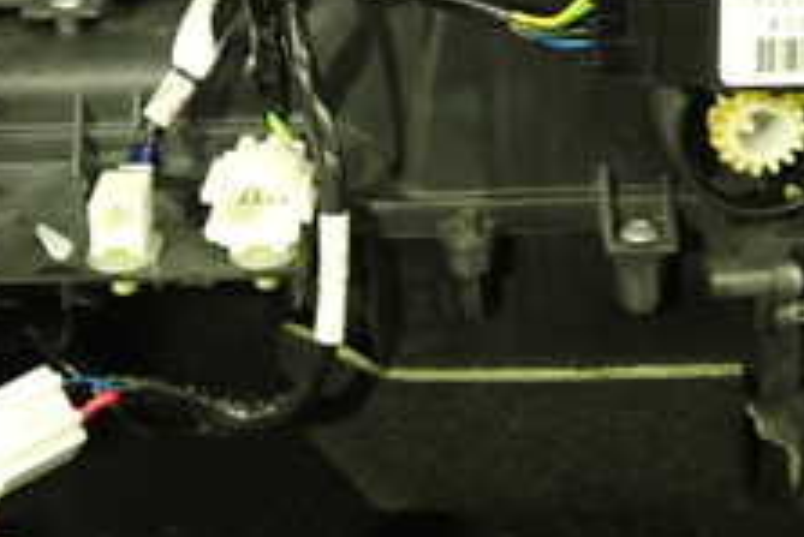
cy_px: -47
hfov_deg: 24.1
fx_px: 1877
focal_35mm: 84
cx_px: 480
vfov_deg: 15.9
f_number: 2.3
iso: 800
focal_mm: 5.4
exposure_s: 1/13
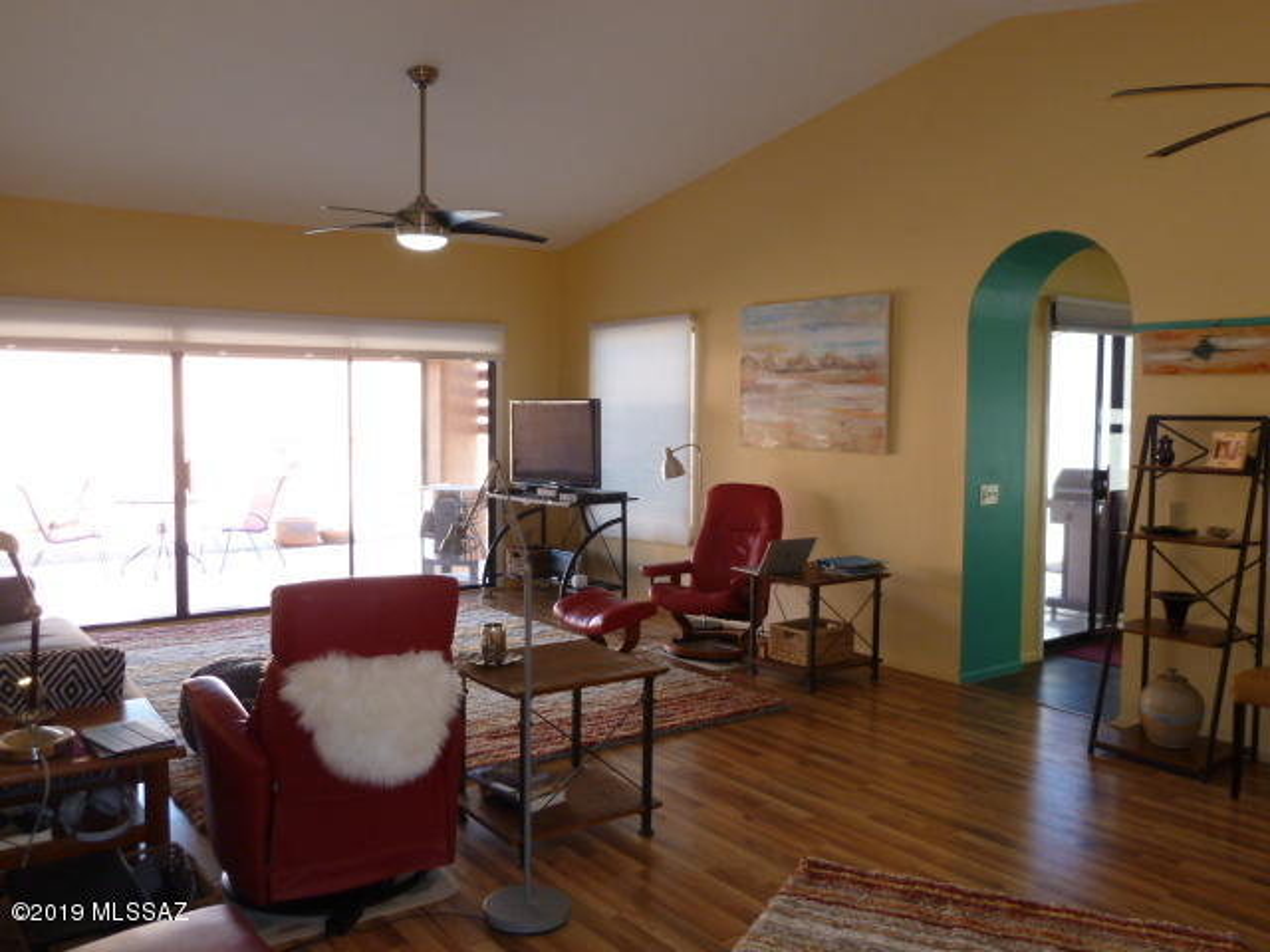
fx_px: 1064
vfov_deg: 48.2
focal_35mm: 29
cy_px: 476
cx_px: 635
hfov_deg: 61.7
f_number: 3.4
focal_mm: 4.7
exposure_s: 1/30
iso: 160
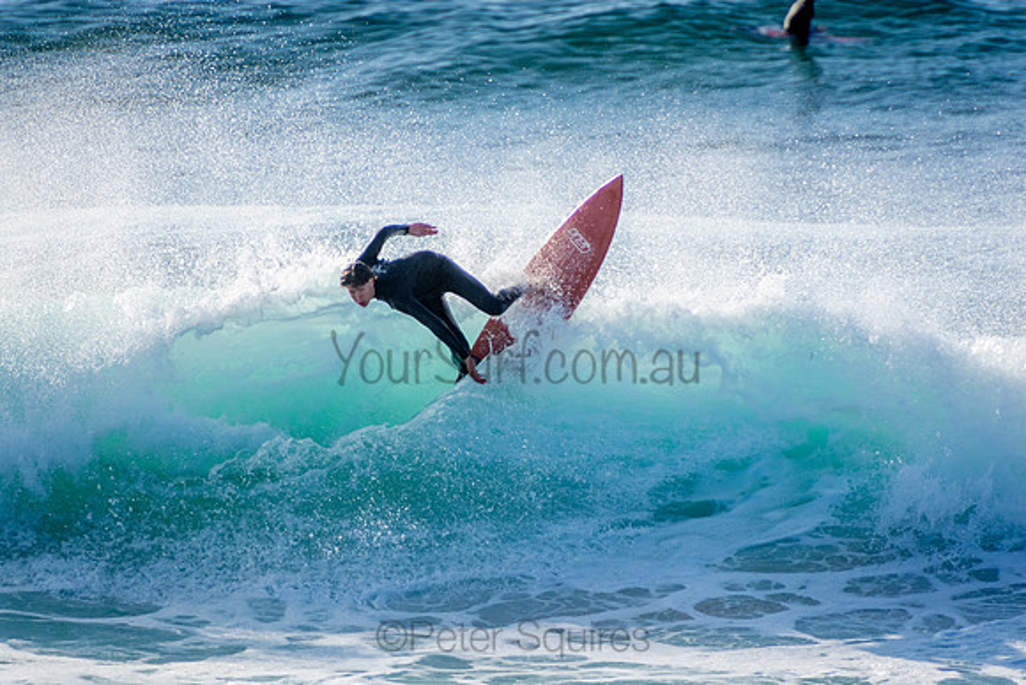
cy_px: 342
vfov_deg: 2.3
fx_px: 17103
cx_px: 513
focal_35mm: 600
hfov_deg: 3.4
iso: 250
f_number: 5.6
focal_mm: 400
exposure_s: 1/2000
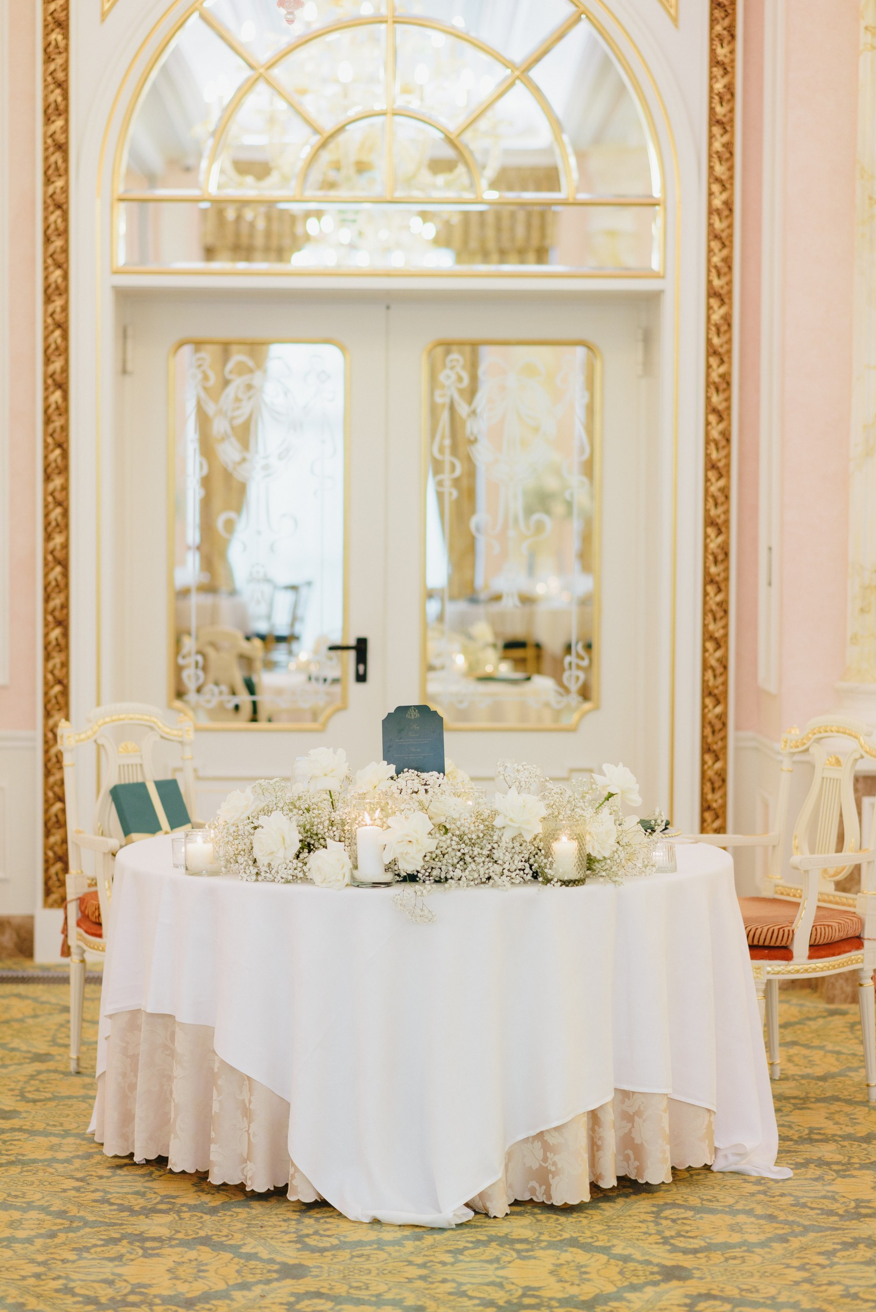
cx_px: 438
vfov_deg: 23.9
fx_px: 3099
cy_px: 656
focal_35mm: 85
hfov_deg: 16.1
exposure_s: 1/320
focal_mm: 85
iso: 800
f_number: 2.5
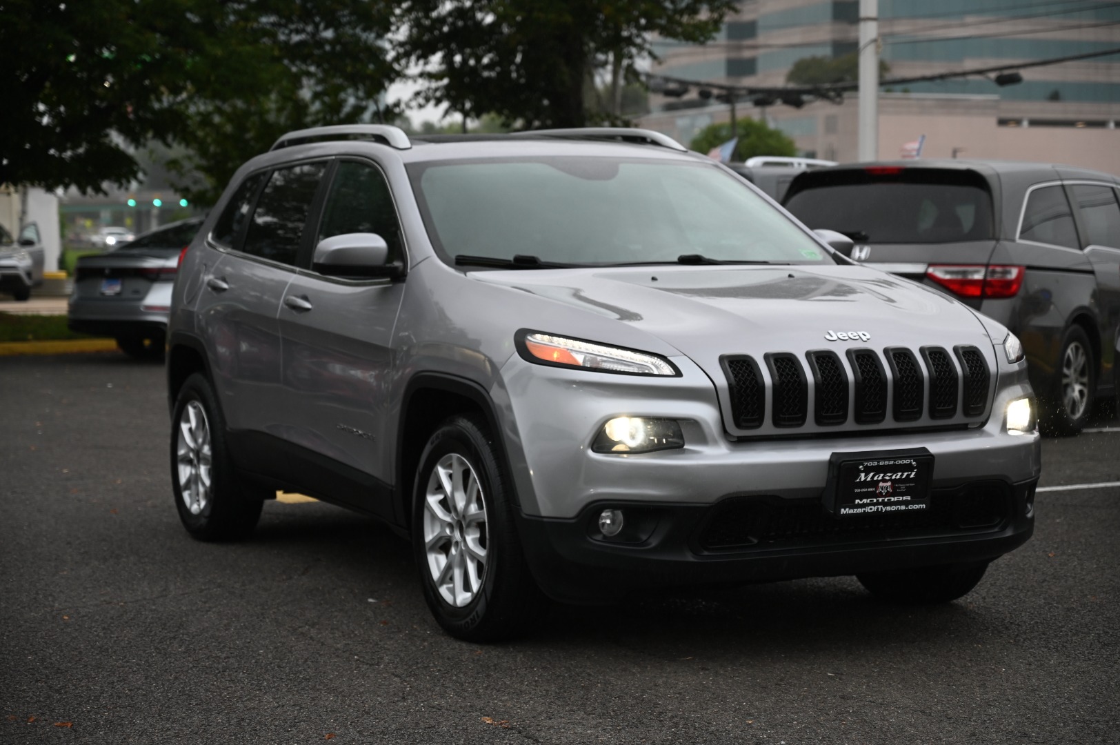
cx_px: 560
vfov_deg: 19.4
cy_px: 372
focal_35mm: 70
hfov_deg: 28.9
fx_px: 2176
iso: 400
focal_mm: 70
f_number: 4
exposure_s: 1/200
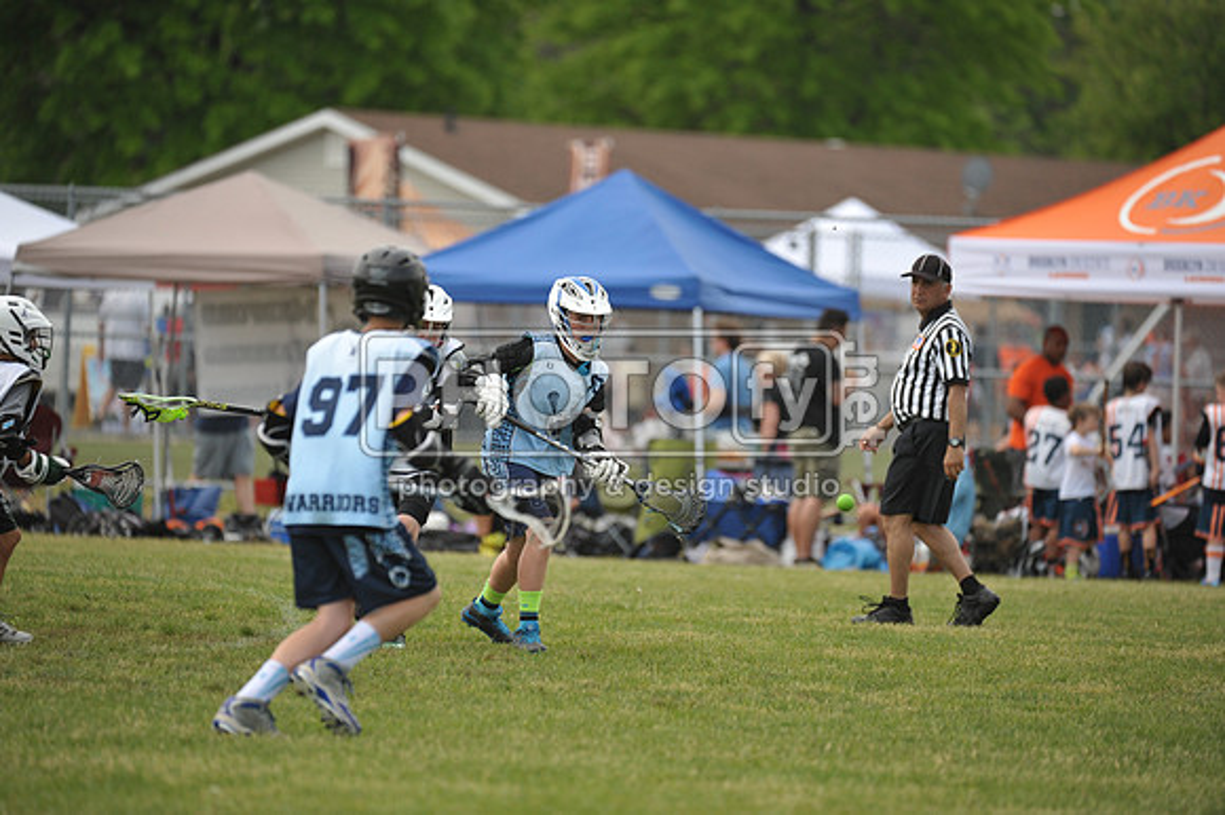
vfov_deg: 4.4
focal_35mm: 310
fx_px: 10542
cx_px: 612
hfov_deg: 6.7
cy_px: 408
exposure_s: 1/2500
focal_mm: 310
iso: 800
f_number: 4
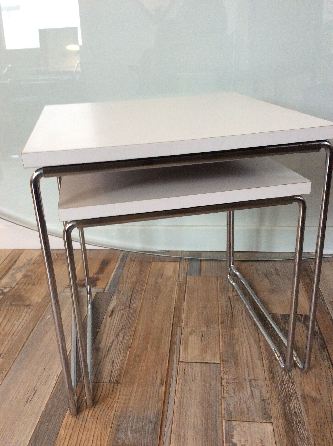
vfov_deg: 56.9
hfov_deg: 44.1
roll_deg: +4.2
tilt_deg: -22.8
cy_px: 223
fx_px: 412
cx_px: 166
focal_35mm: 32
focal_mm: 3.3
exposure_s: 1/25
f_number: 2.4
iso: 200
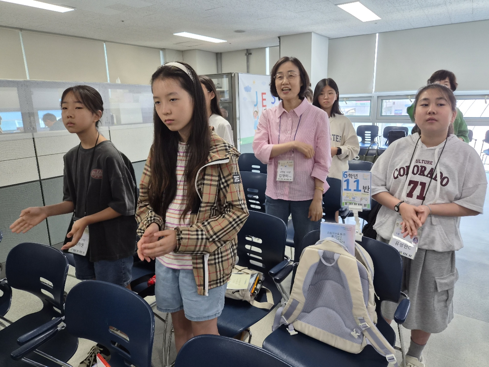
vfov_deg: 58.9
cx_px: 244
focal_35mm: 23
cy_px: 184
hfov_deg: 73.9
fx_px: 325
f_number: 1.8
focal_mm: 5.4
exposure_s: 1/120
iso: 100
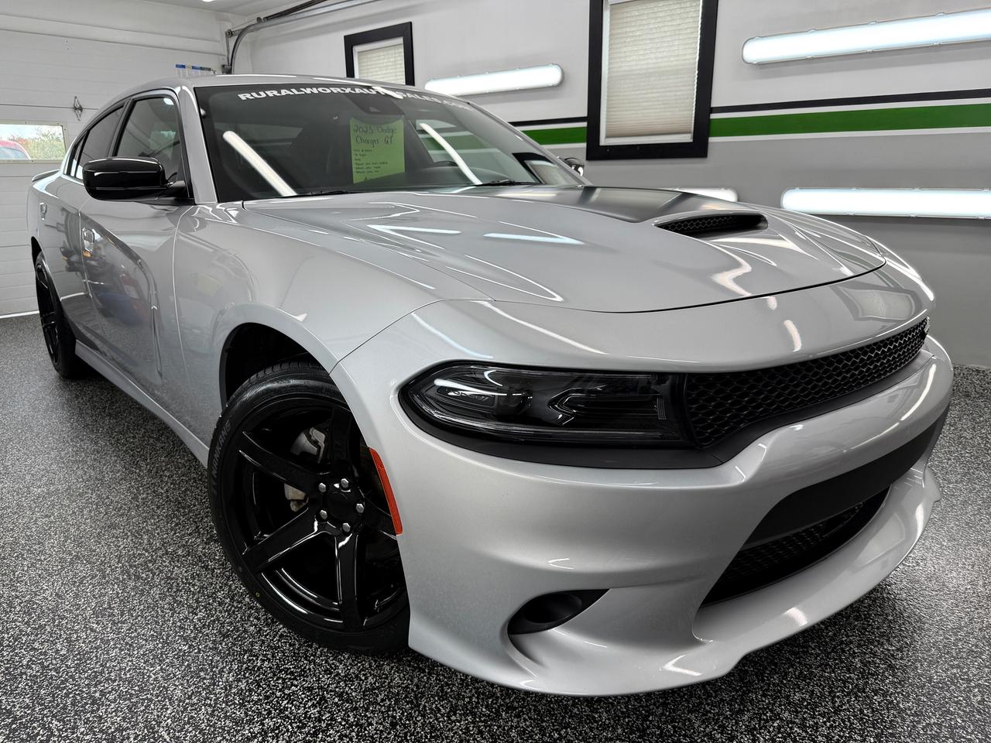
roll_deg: +0.5
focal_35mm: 24
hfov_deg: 71.6
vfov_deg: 56.8
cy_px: 372
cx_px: 496
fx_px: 687
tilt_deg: -15.6
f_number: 1.78
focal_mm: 6.76
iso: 64
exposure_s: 1/195
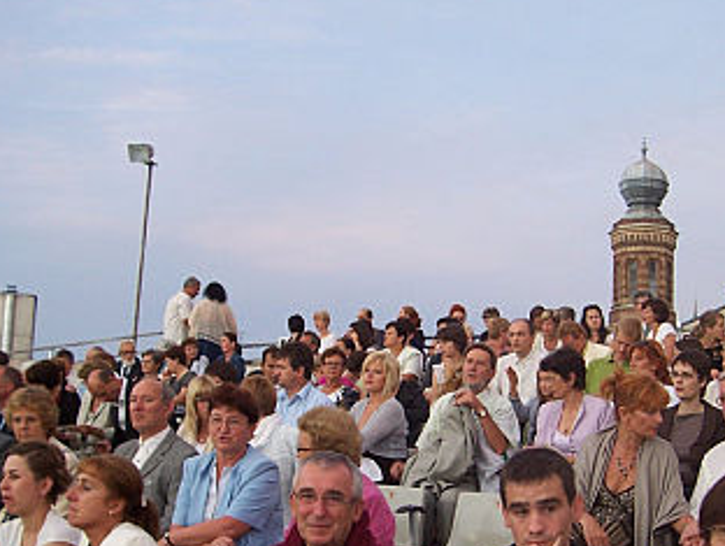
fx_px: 1028
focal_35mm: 49
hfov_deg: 38.7
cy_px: 358
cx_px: 439
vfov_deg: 29.6
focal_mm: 5.6
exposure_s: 1/45
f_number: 2.7
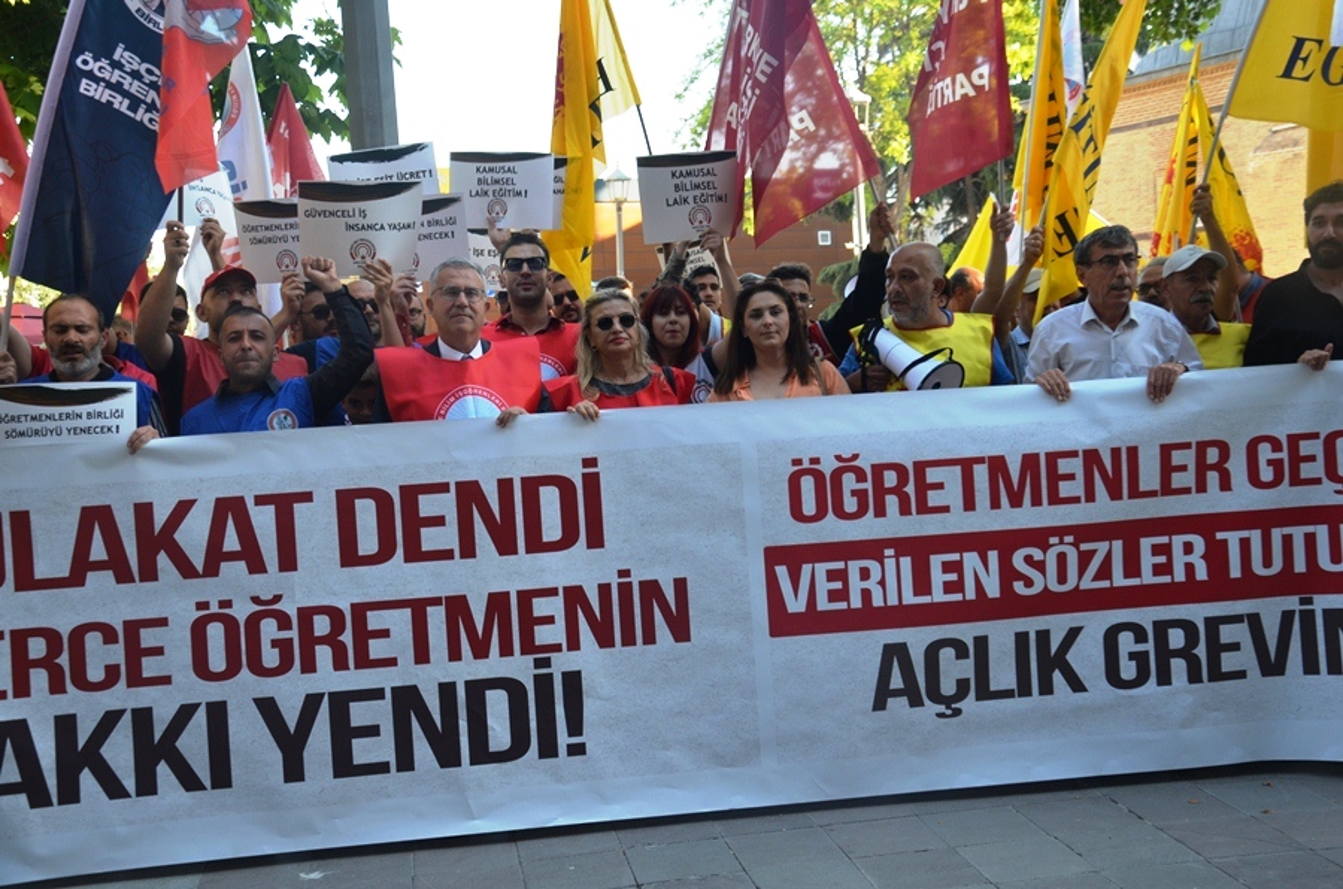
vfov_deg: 31.8
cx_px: 672
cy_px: 444
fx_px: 1564
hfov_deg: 46.5
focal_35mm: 42
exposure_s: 1/125
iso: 250
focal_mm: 28
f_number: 5.6
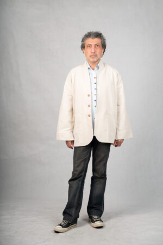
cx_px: 82
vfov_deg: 28.8
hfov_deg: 19.5
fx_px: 475
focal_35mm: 70
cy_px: 122
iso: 100
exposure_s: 1/160
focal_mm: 70
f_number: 5.6
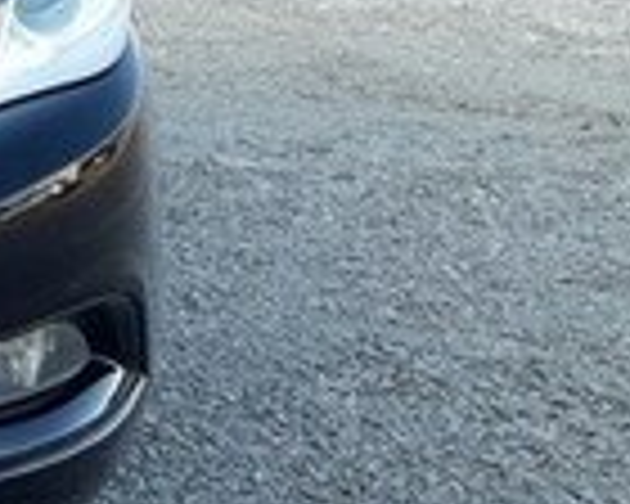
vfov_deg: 11.9
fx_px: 2405
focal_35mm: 129
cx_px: -720
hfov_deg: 12.6
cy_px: 61
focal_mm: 3.7
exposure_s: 1/176
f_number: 1.9
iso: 40
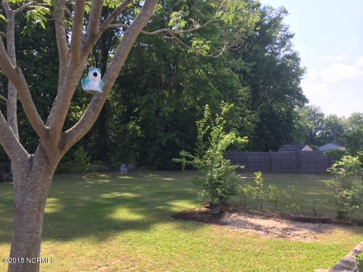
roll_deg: -0.9
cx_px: 182
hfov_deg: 61.7
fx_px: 304
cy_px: 136
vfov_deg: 48.2
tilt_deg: +2.2
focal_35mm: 29
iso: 32
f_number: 2.2
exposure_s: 1/557
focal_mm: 4.15
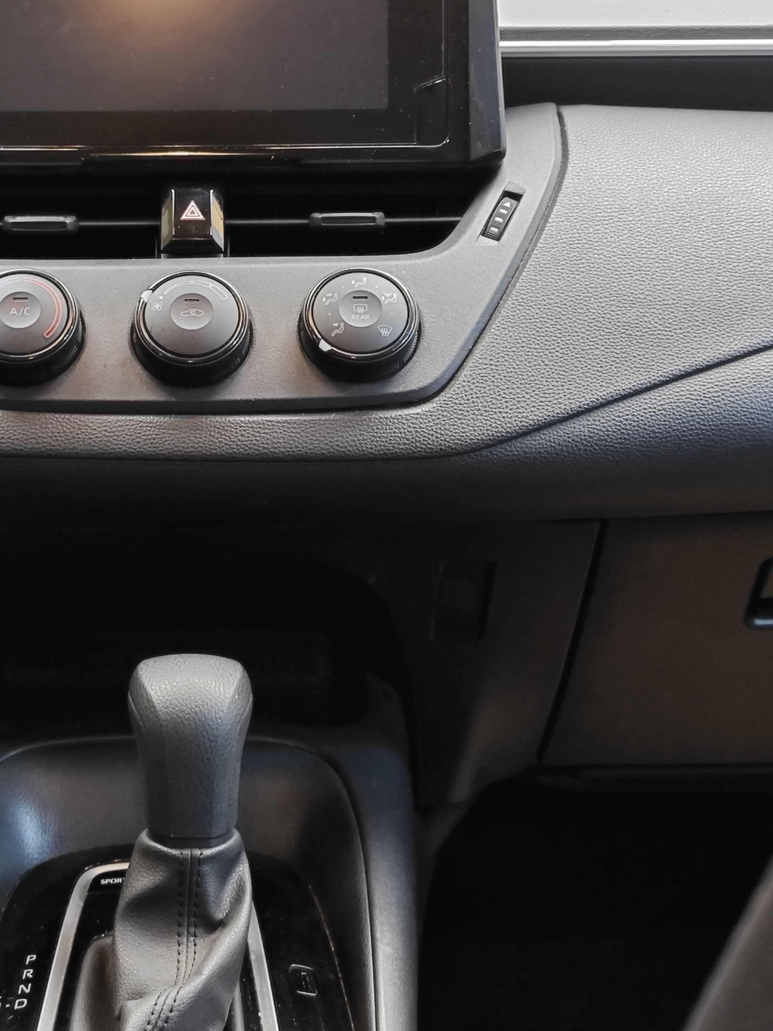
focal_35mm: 71
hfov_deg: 20.5
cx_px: 189
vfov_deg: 27.4
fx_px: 2114
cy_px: 443
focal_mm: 8.7
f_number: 1.9
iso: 500
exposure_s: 1/25
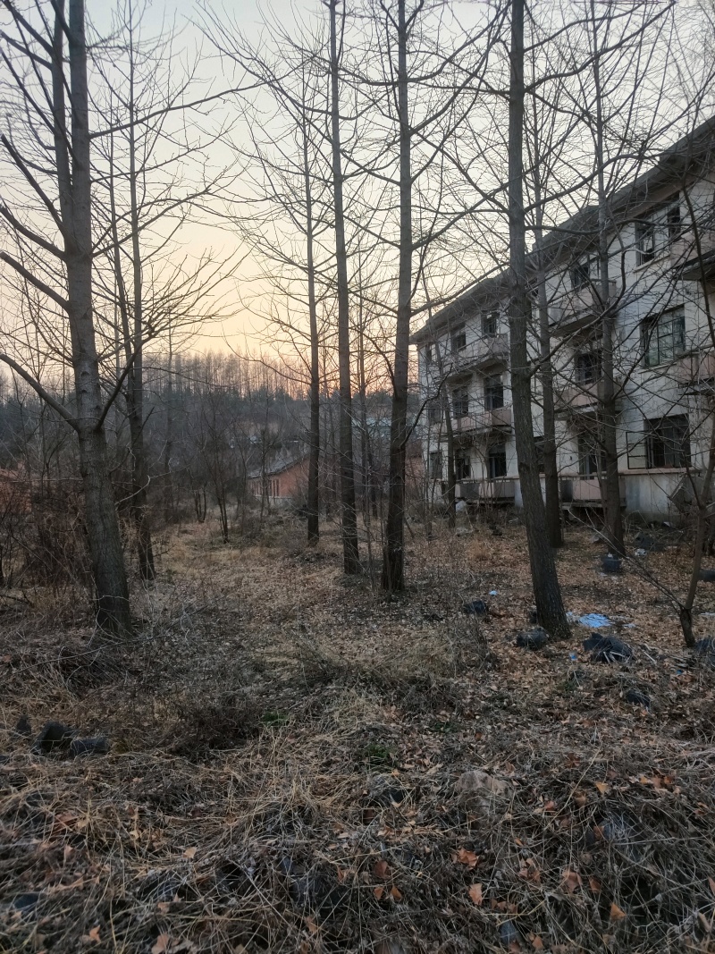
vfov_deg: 73.9
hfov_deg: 58.9
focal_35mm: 23
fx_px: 634
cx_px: 358
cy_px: 477
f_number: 1.88
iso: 182
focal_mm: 5.59
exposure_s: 1/100
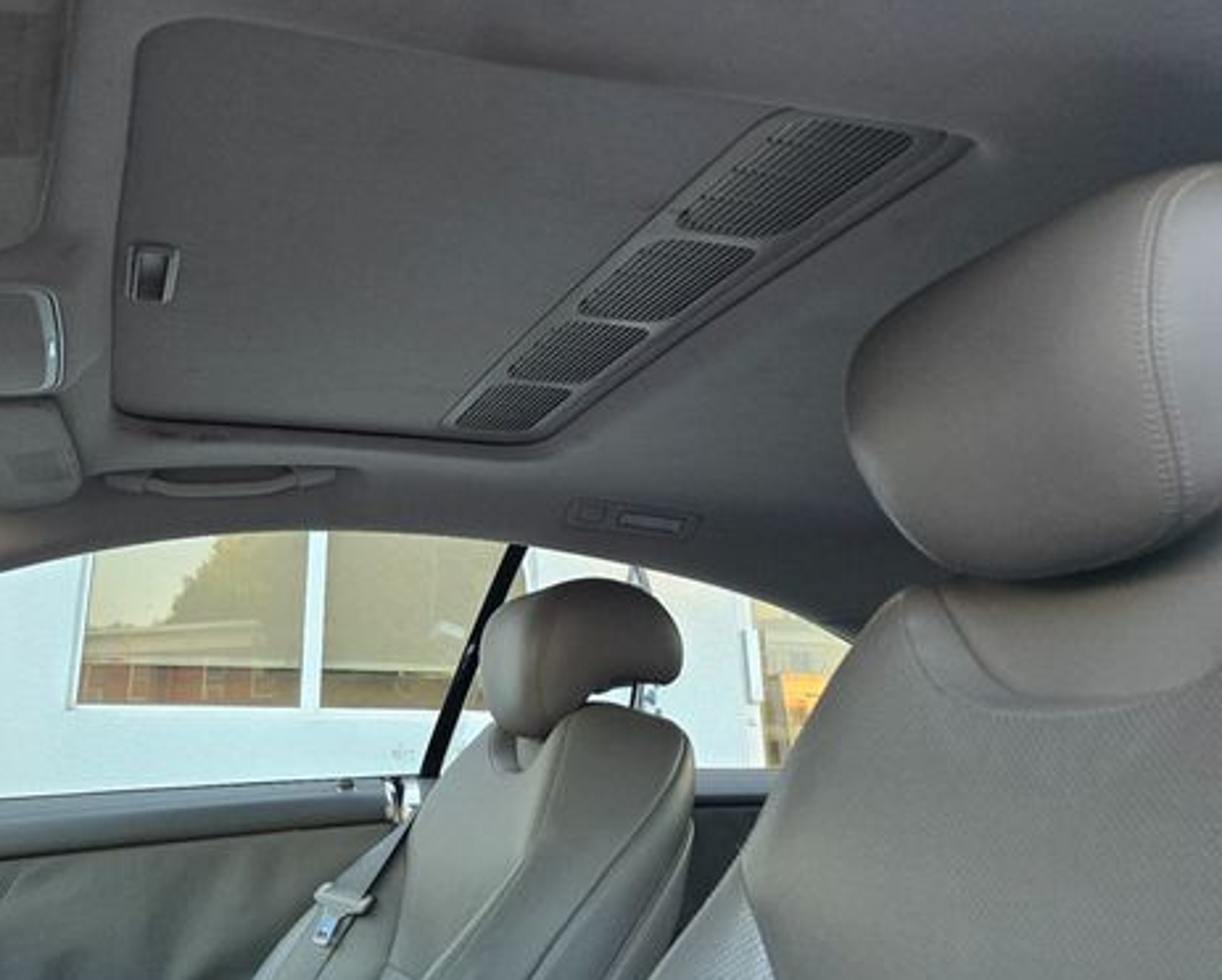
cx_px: 420
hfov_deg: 56.1
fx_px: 1122
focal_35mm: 31
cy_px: 370
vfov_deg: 46.8
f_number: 1.7
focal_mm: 6.3
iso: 200
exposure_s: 1/180
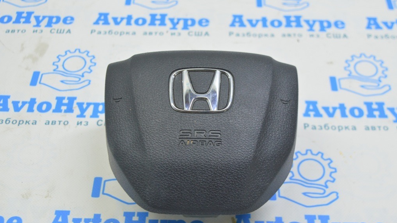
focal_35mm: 54
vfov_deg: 22.2
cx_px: 200
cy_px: 114
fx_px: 568
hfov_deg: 38.5
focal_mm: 34
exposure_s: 1/20
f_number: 5.6
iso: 400
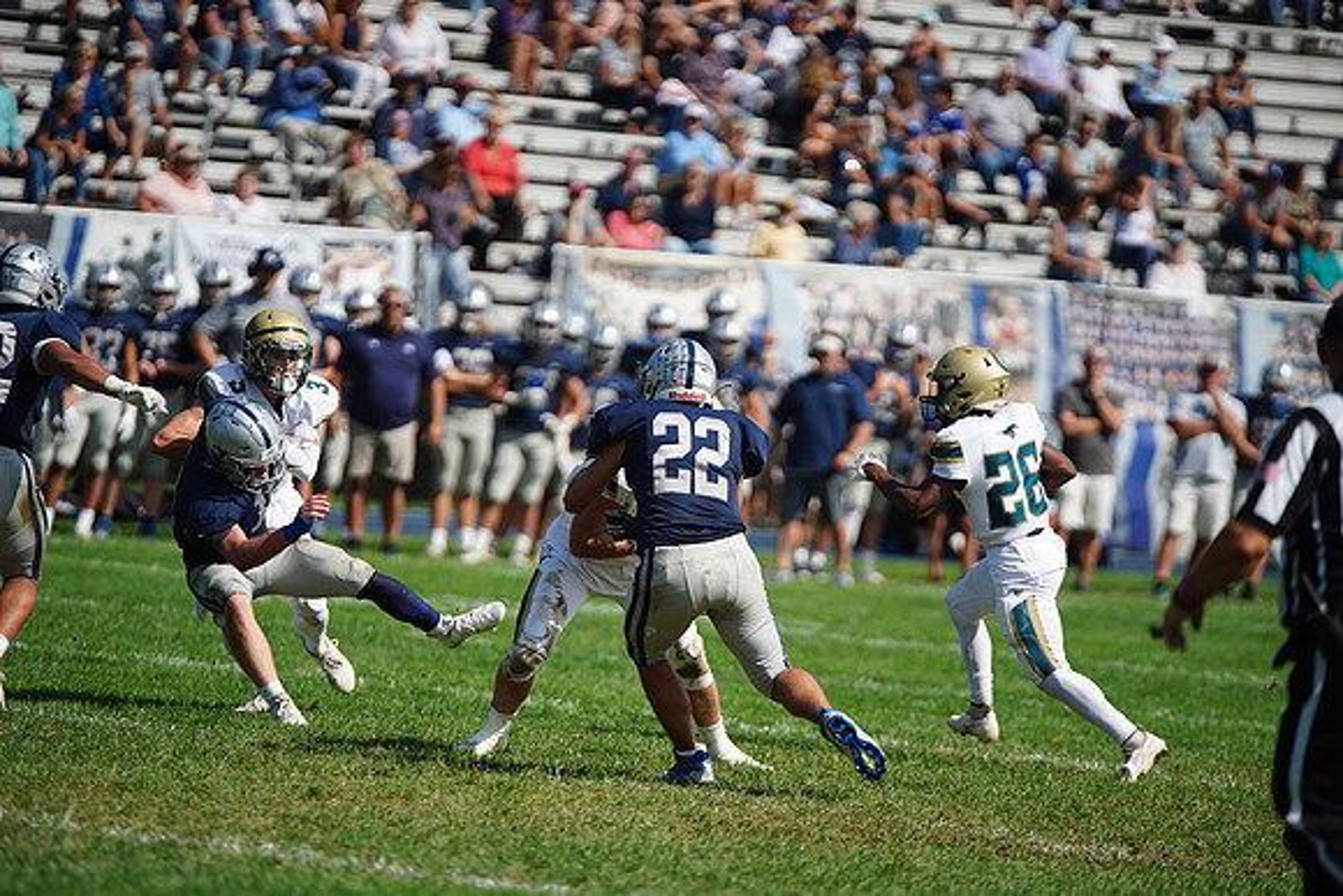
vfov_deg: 5.0
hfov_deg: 7.5
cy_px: 448
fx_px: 10224
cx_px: 672
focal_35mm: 274
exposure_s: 1/6400
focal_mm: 274
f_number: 2.8
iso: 400
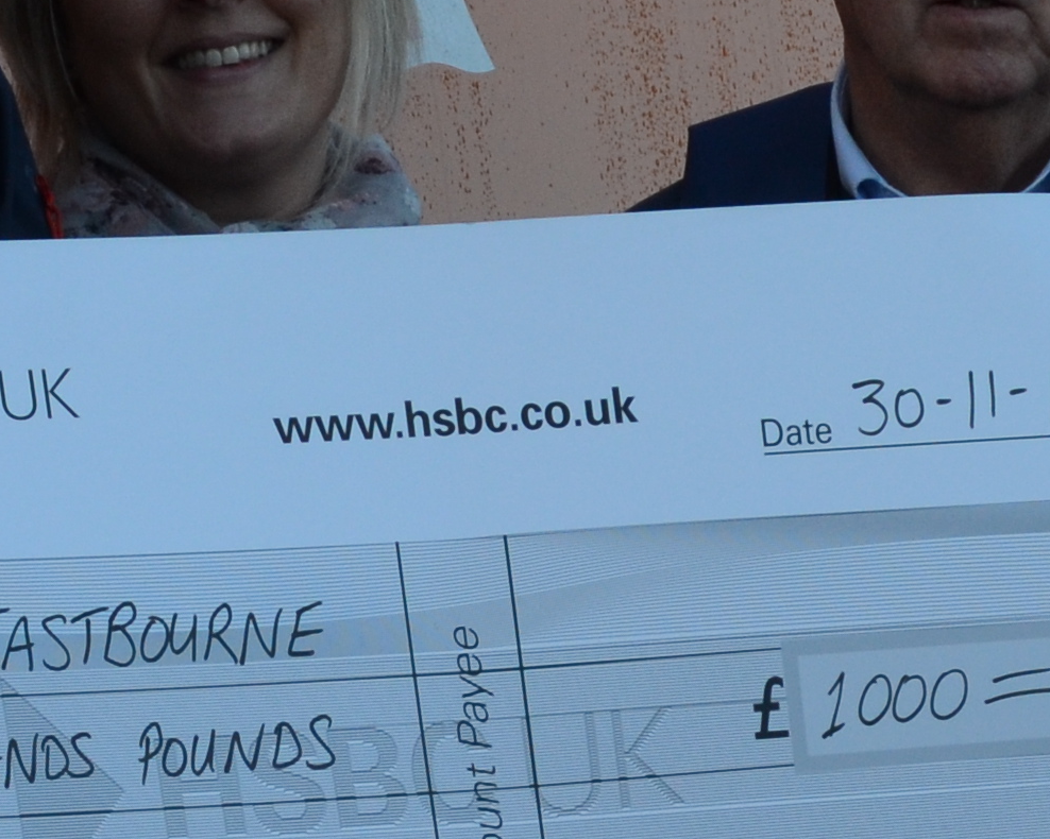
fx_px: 7623
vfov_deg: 6.3
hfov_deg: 7.9
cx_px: 202
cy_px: 587
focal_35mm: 245
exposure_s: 1/250
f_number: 10
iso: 500
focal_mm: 35
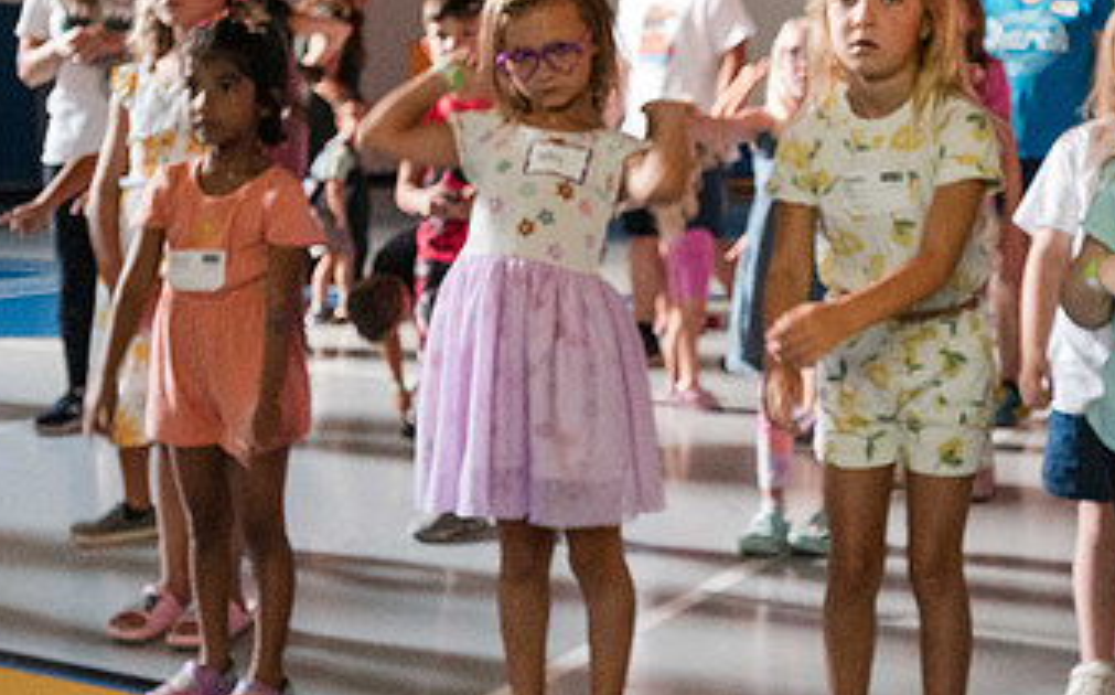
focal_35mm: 58
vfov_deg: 22.3
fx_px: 1761
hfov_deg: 34.9
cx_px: 729
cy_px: 248
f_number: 4
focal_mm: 30
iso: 12800
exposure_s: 1/60
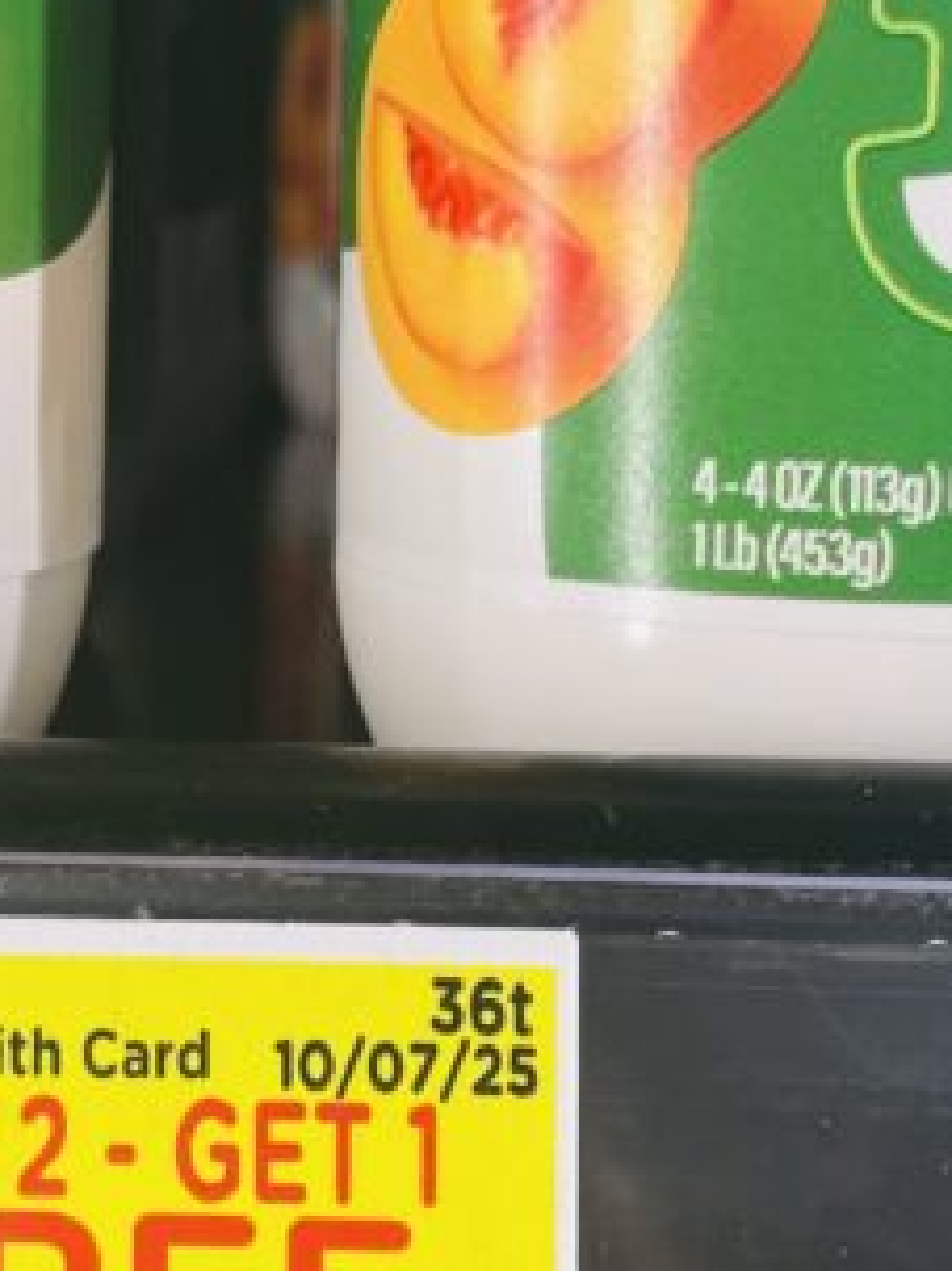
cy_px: 537
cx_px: 42
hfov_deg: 16.5
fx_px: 3229
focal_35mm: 88
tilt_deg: -5.8
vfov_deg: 22.2
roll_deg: +0.5
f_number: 1.6
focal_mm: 4.2
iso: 50
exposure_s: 1/121
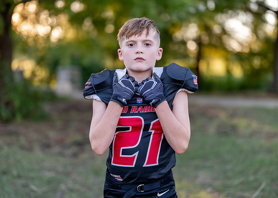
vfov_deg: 24.6
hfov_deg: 34.0
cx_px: 144
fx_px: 455
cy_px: 91
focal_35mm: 58
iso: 100
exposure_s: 1/400
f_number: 1.2
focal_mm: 50
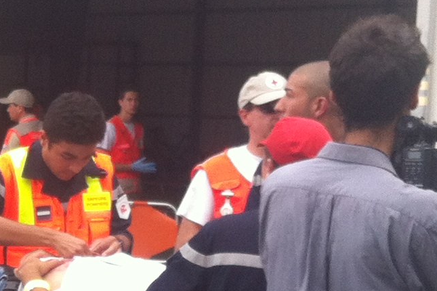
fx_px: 1772
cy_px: 313
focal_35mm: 146
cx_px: -232
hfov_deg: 13.2
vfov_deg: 9.3
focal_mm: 3.85
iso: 80
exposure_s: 1/201
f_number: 2.8
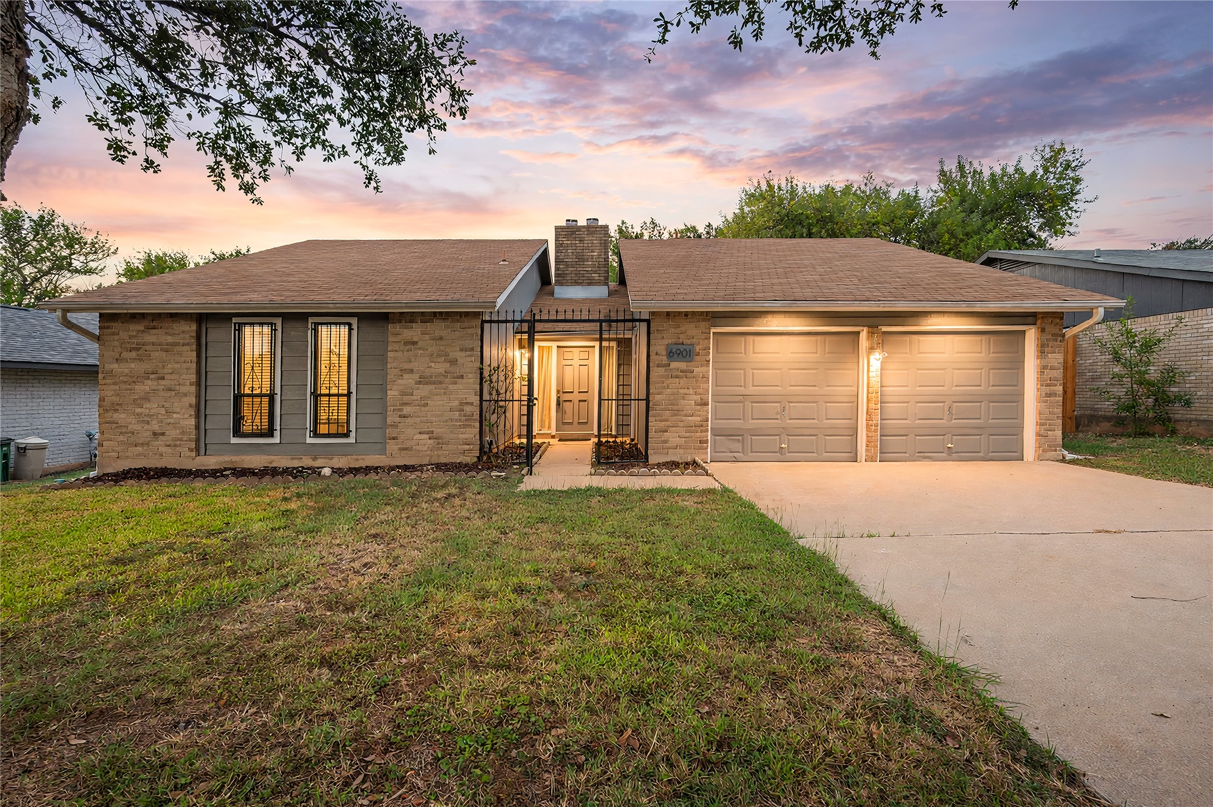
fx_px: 522
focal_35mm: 16
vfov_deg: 75.4
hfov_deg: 98.6
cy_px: 404
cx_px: 606
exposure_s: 1/80
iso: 100
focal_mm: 15.5
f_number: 8
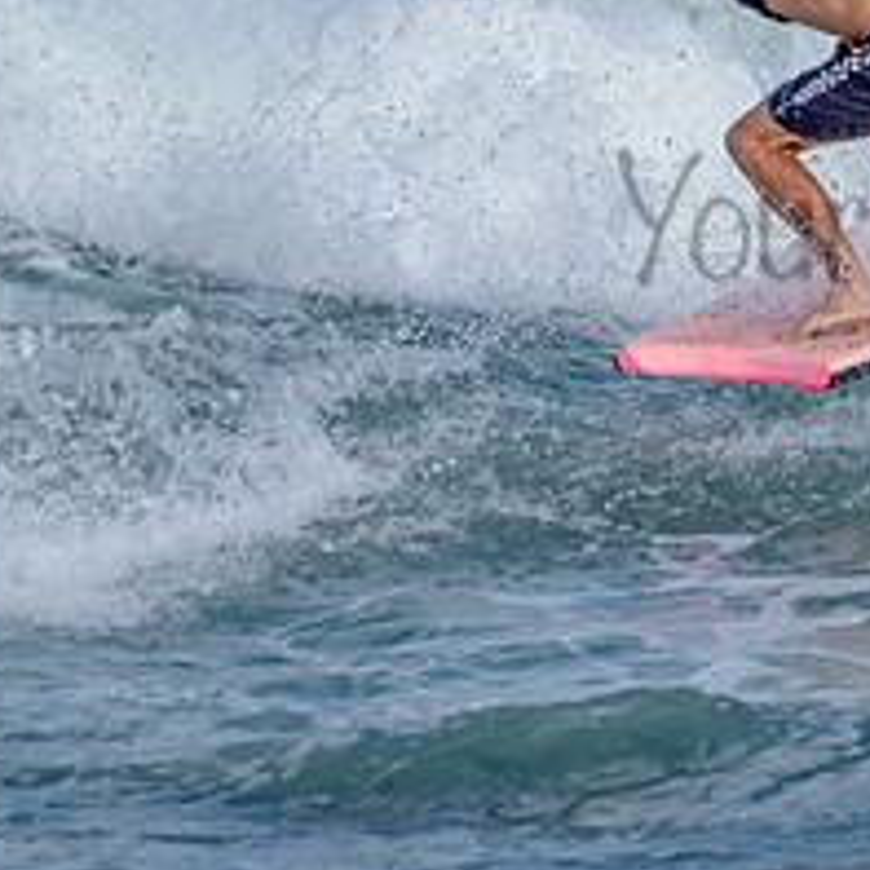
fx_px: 43477
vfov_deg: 1.1
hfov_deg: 1.1
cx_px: 1073
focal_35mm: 1529
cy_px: 179
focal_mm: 500
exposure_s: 1/2000
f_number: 5.6
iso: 220
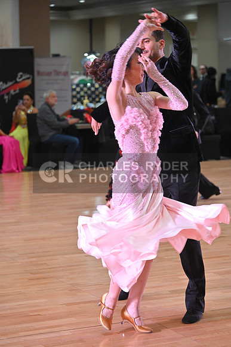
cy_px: 174
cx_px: 116
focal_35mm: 100
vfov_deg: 20.4
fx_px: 962
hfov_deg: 13.7
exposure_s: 1/320
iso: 2500
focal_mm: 100
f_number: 5
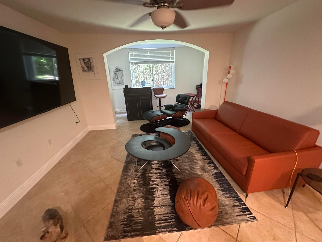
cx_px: 161
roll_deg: +2.0
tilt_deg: -21.6
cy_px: 121
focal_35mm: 14
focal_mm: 2.22
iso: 1250
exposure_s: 1/60
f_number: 2.2
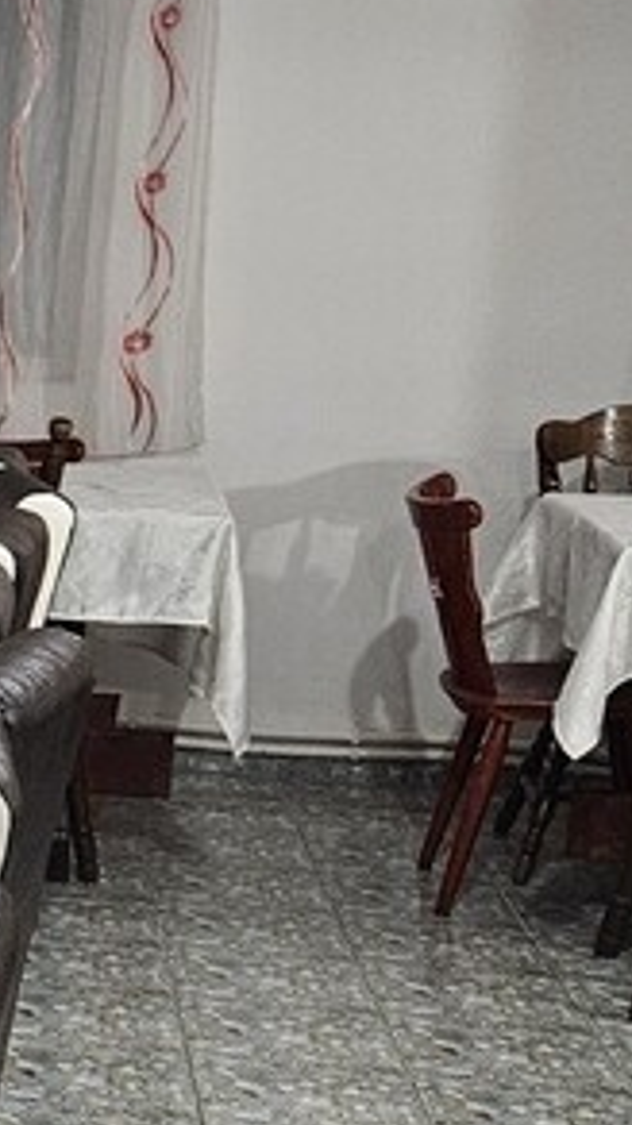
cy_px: 740
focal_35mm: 88
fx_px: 2625
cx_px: -802
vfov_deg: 24.1
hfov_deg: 11.7
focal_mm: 5.4
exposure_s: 1/50
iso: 640
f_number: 1.8
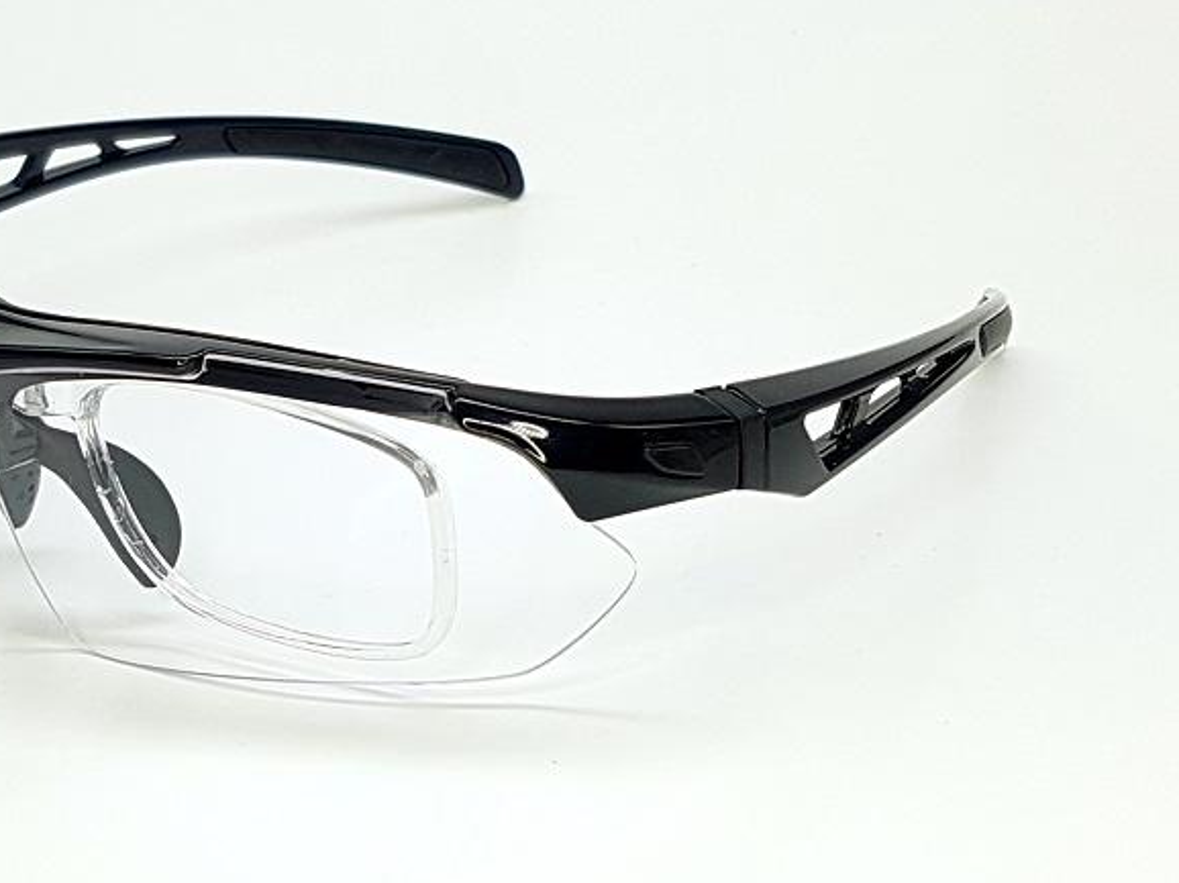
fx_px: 1226
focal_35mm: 36
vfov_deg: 39.5
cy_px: 506
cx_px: 365
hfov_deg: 50.2
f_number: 1.7
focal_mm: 4.2
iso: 50
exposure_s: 1/198
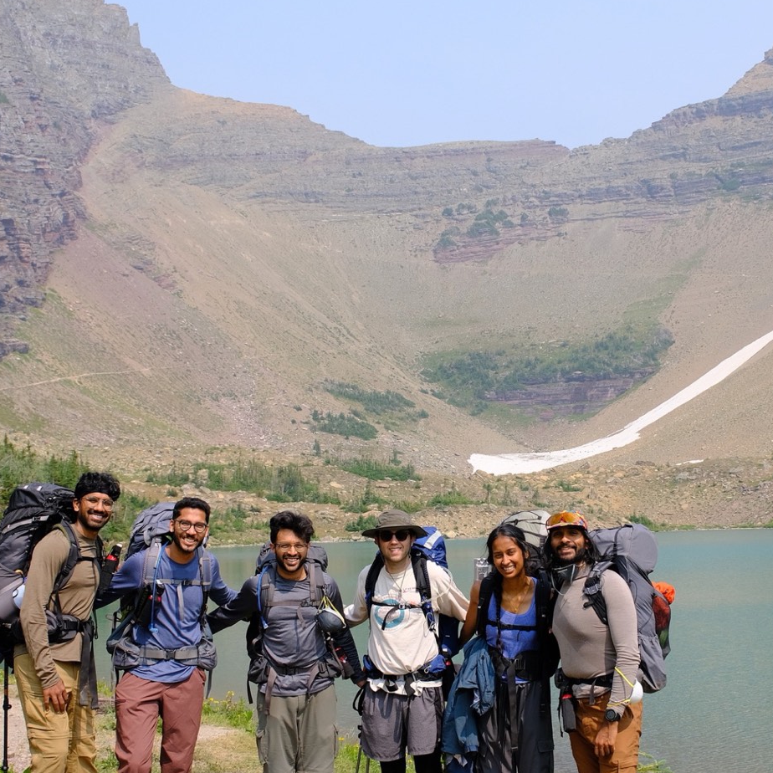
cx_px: 454
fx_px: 1339
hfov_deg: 32.1
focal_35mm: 53
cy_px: 450
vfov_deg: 32.1
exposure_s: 1/2200
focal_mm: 21
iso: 400
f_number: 4
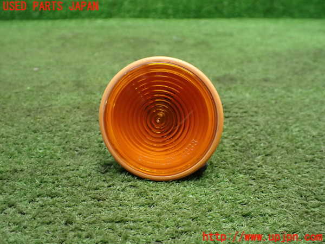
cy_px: 122
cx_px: 162
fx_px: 282
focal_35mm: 30
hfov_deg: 60.0
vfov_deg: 46.8
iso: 800
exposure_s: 1/125
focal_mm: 5.4
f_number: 2.3
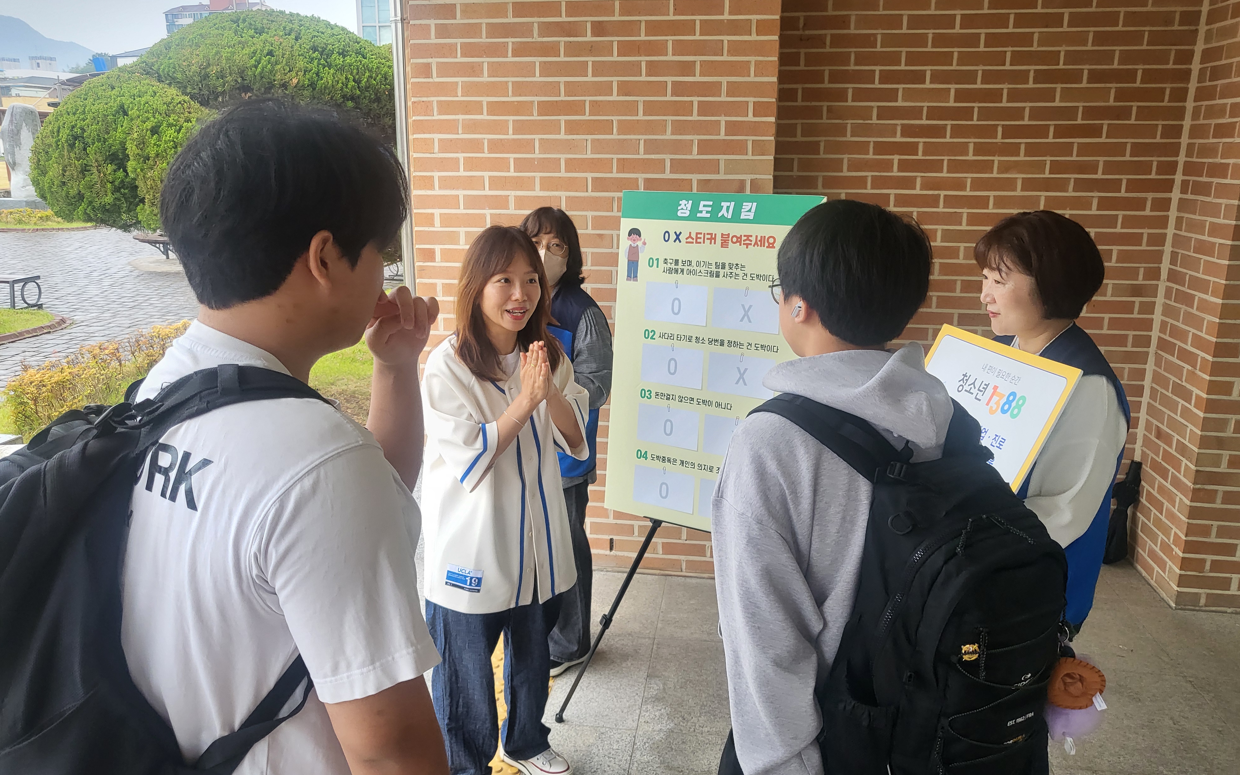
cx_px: 628
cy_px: 405
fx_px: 946
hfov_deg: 66.5
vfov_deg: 44.5
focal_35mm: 28
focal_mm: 4.25
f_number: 1.8
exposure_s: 1/120
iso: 100
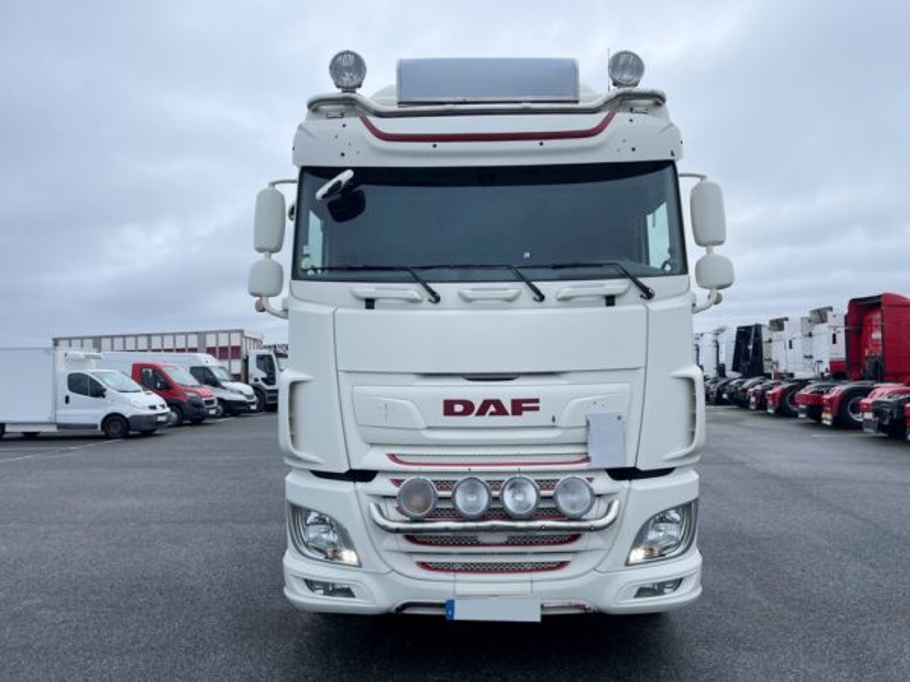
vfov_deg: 53.1
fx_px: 683
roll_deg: +2.9
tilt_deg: +4.9
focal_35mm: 26
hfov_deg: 67.3
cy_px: 341
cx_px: 455
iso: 32
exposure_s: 1/530
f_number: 1.6
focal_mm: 4.2
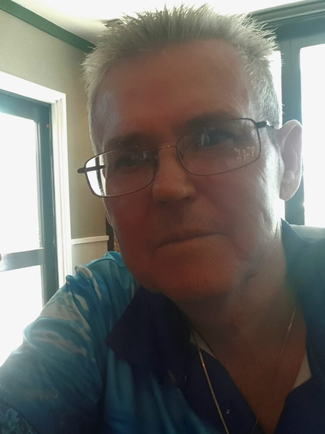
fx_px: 388
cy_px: 217
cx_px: 162
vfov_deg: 58.4
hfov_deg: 45.4
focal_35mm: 31
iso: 160
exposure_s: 1/33
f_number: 1.7
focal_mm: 2.92
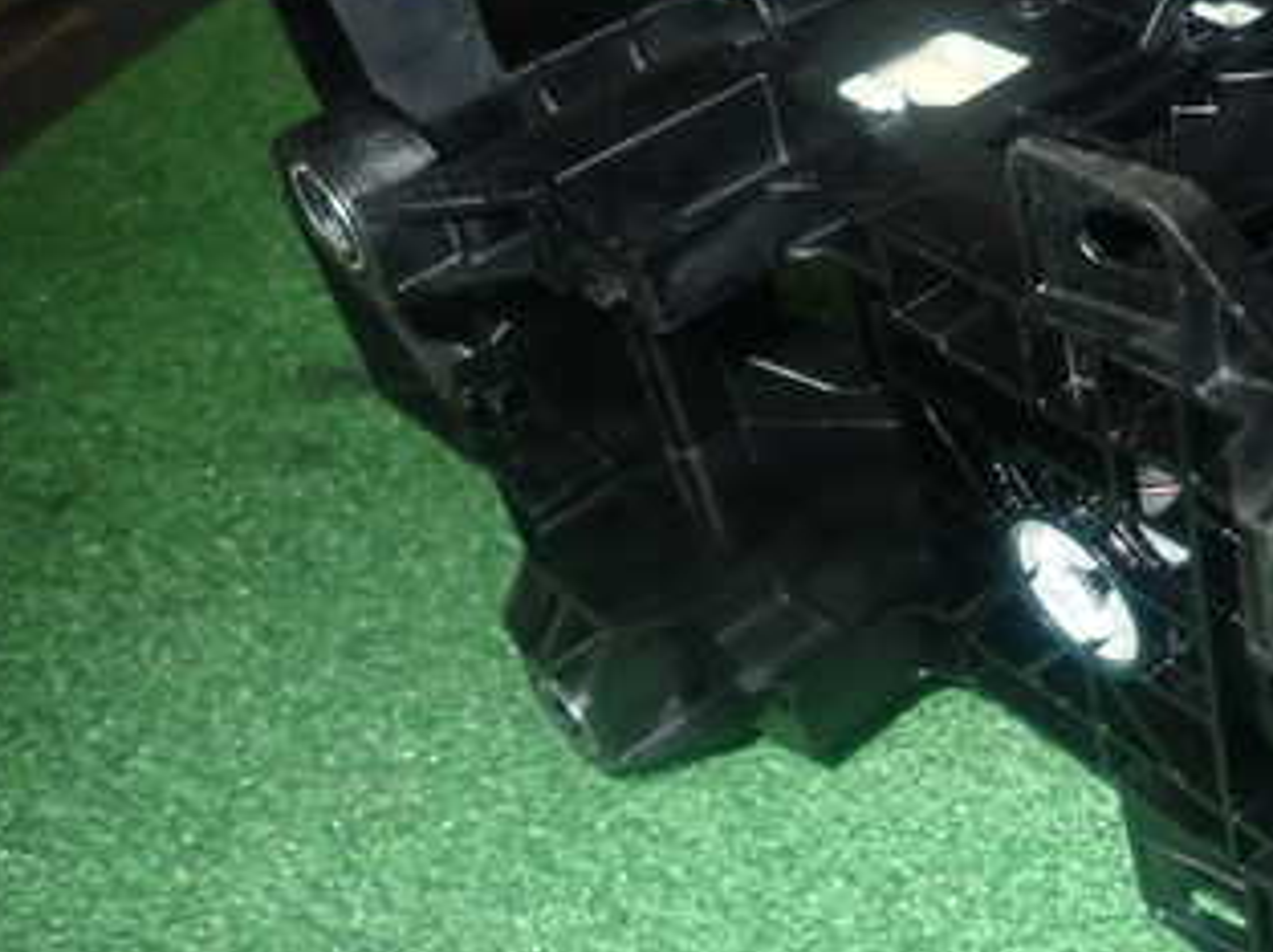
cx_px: 1163
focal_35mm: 48
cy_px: 468
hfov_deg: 37.0
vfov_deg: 30.2
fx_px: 1763
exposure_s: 1/30
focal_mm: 4.5
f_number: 5.6
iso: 800
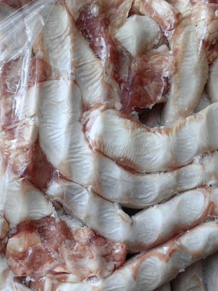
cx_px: 102
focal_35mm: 48
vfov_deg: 38.5
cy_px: 221
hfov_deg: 30.3
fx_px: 403
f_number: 2
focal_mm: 5.75
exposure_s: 1/100
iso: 100
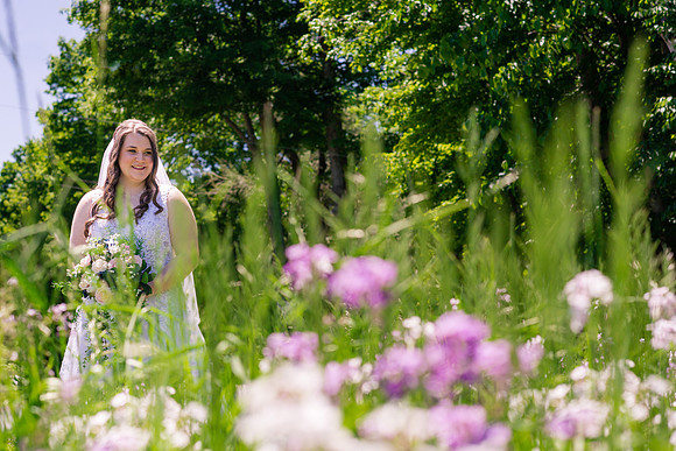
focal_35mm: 85
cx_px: 338
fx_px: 1596
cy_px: 226
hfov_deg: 23.9
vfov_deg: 16.1
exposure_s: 1/800
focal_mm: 85
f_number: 5
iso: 200
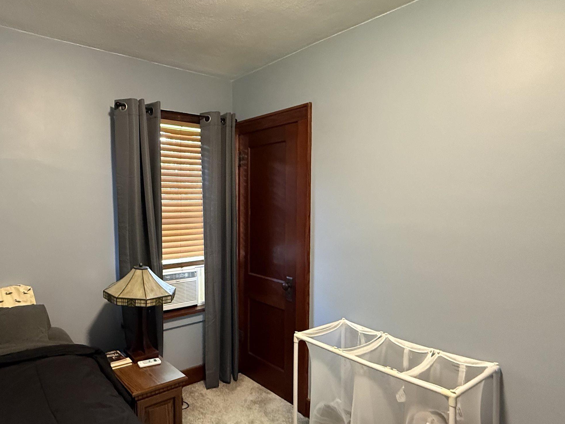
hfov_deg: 74.1
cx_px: 188
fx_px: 359
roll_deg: -0.1
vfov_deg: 61.1
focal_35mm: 22
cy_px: 218
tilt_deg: -2.6
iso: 800
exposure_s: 1/60
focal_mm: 2.22
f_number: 2.2
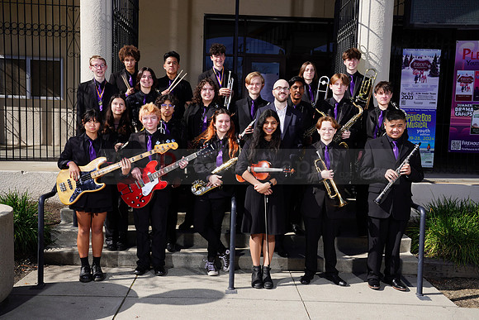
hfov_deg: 51.9
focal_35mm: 37
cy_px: 160
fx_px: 492
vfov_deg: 36.0
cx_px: 240
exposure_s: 1/250
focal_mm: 37
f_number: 10
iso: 100
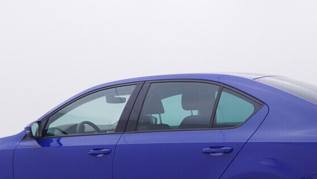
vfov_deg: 19.5
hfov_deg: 34.7
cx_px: 164
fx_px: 507
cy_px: 165
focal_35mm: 60
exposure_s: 1/80
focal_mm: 15
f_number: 5
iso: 200
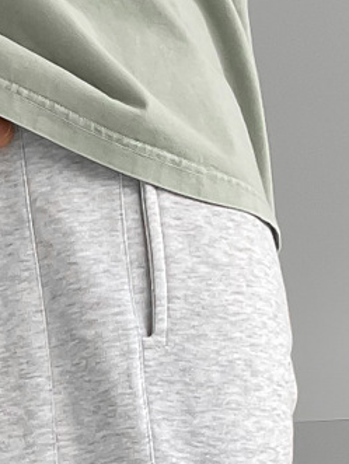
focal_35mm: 140
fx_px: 1878
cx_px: 87
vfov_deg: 13.4
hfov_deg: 10.6
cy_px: 663
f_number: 1.8
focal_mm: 3
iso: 20
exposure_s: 1/120
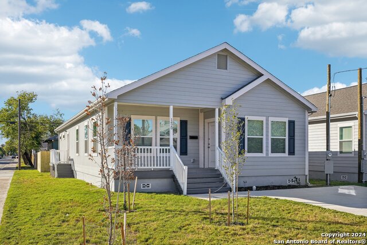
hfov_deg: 55.8
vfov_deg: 38.9
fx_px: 347
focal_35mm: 34
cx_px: 184
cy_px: 122
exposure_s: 1/320
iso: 100
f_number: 8
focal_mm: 34
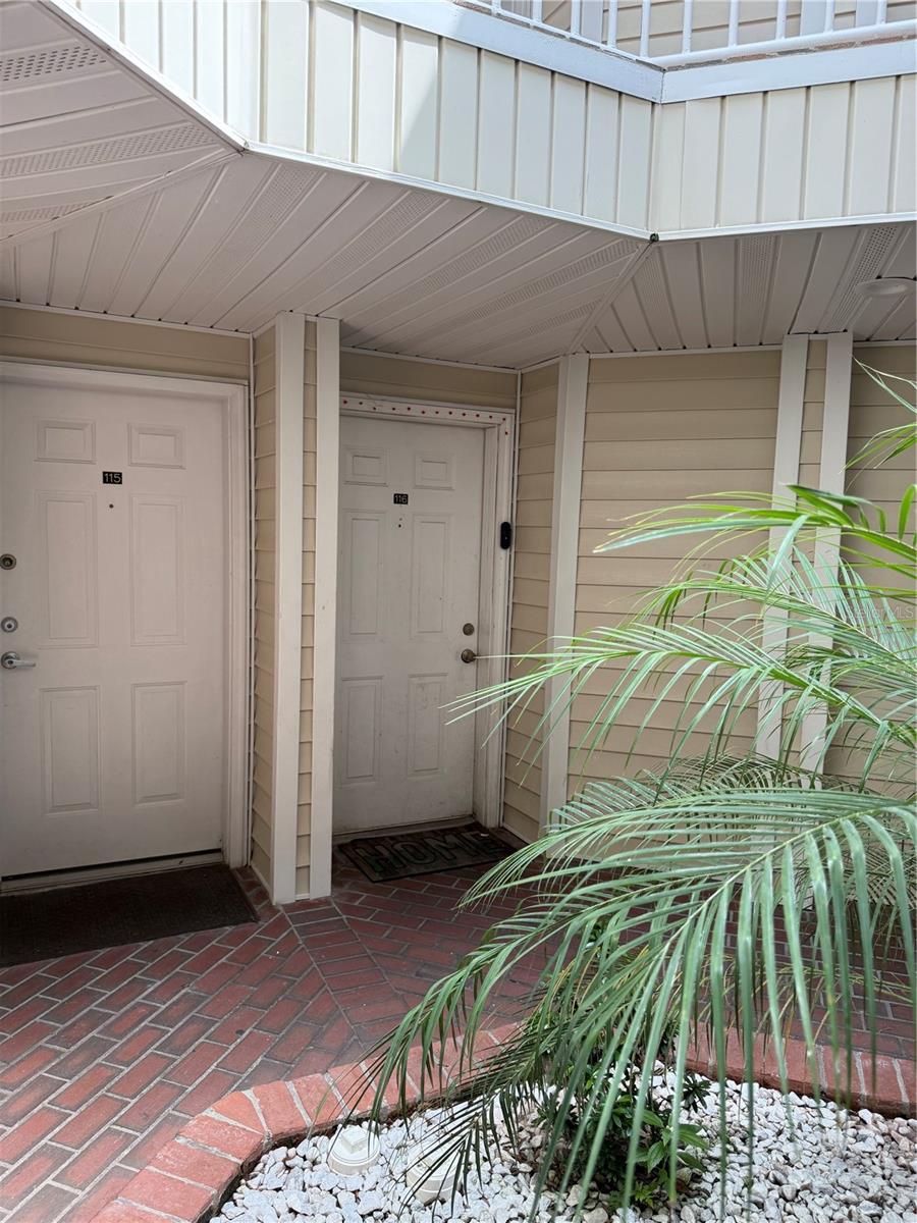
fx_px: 848
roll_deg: -3.2
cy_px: 612
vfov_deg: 71.6
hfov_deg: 56.8
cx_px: 458
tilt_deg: -4.7
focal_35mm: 24
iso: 100
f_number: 1.78
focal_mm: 6.76
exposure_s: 1/338
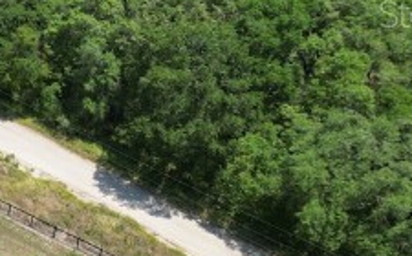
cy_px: 13
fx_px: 1301
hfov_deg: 15.0
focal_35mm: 116
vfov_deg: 11.2
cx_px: -386
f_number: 1.7
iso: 100
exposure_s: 1/1600
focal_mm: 6.72
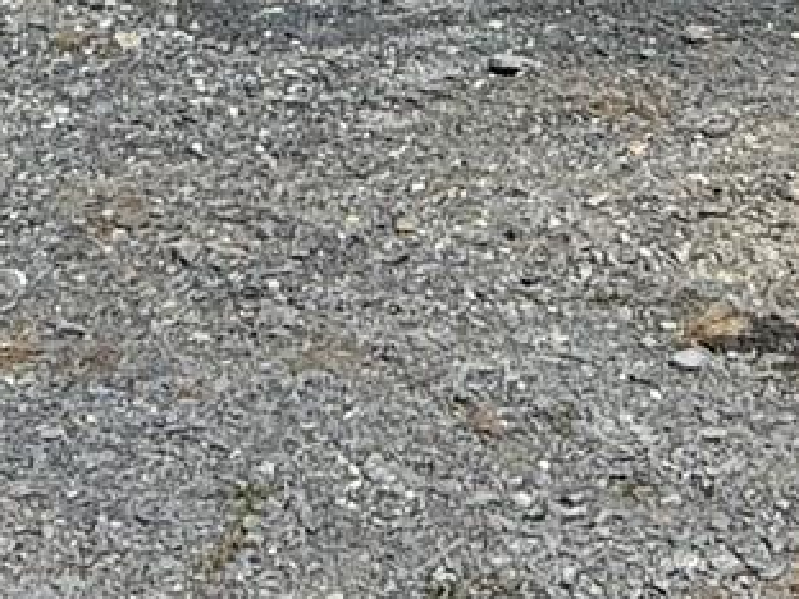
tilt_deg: -2.3
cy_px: -294
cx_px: 753
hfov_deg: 20.8
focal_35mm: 92
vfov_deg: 14.9
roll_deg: -0.7
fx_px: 2124
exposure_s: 1/3289
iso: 50
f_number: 2.2
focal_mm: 2.22
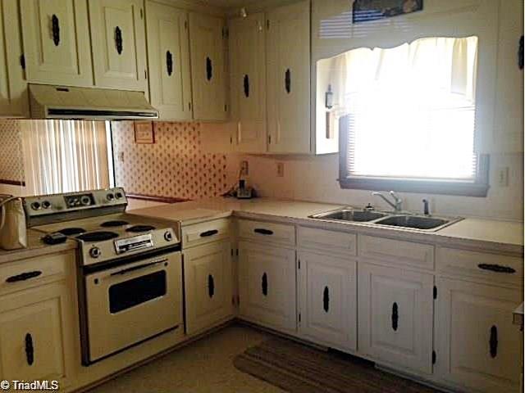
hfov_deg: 55.4
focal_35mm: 33
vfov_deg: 42.9
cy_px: 196
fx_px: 500
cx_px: 262
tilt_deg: -7.1
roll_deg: +1.2
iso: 64
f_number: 2.4
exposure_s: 1/20
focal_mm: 4.12
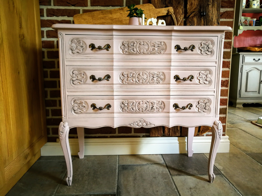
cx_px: 131
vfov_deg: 51.4
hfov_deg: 65.3
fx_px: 204
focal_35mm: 27
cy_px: 98
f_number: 1.8
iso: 160
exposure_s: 1/50
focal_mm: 3.95
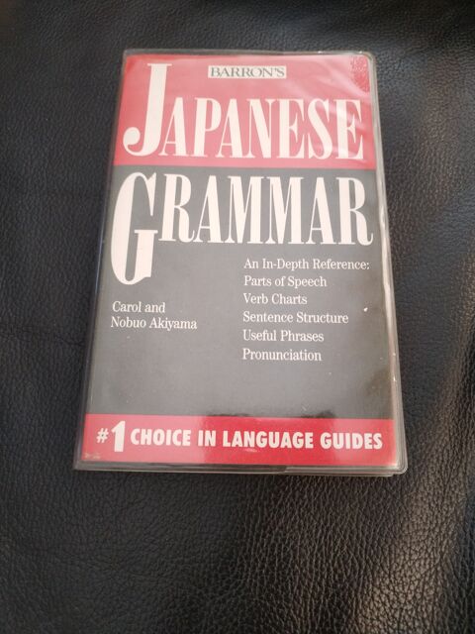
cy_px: 317
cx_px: 238
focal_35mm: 26
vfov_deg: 67.3
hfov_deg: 53.1
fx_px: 476
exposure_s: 1/33.3
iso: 373
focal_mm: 4.75
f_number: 1.8
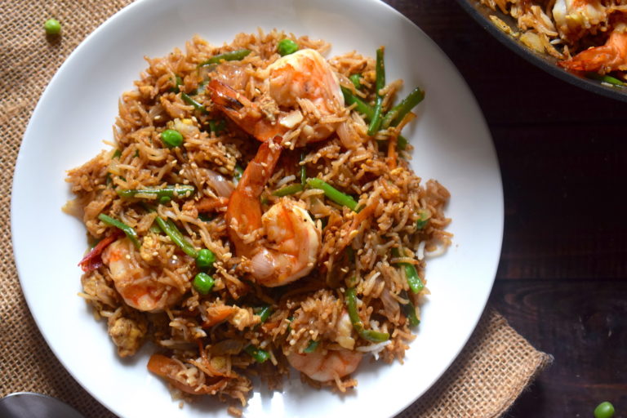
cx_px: 314
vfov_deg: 17.5
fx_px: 1358
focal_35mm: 78
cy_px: 209
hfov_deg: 26.0
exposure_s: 1/60
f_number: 5.6
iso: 640
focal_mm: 52
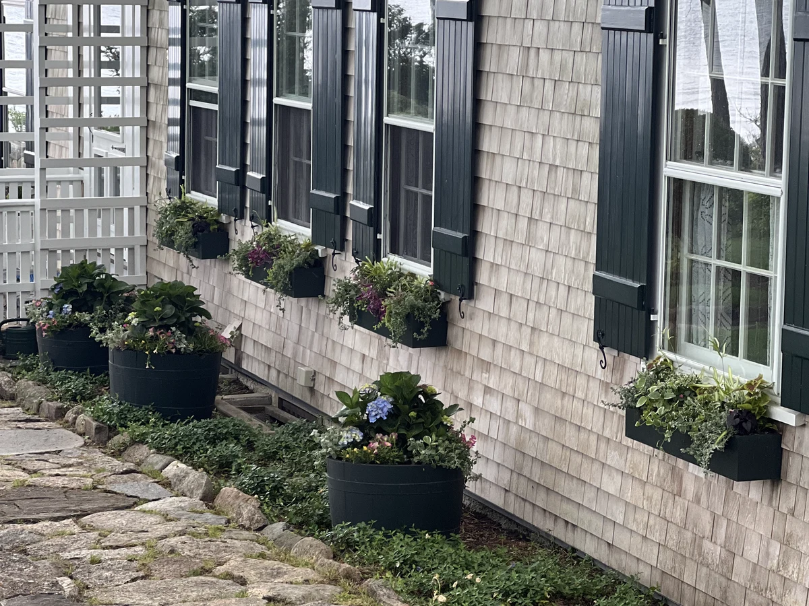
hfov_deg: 25.3
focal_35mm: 77
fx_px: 1800
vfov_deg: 19.1
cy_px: 303
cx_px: 404
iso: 125
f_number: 2.8
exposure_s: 1/121
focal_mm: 9
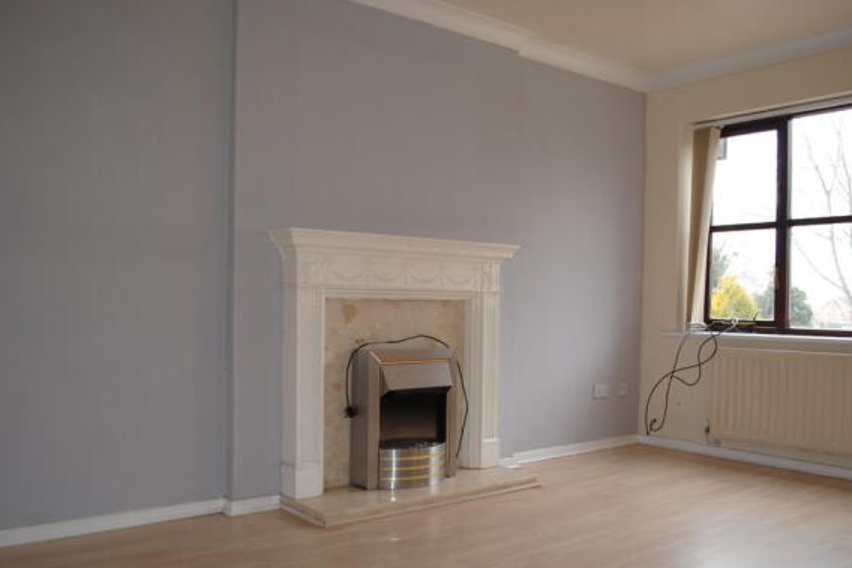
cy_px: 326
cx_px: 418
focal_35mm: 31
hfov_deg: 60.3
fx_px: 734
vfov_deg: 42.2
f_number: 3.5
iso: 180
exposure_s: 1/125
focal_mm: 18
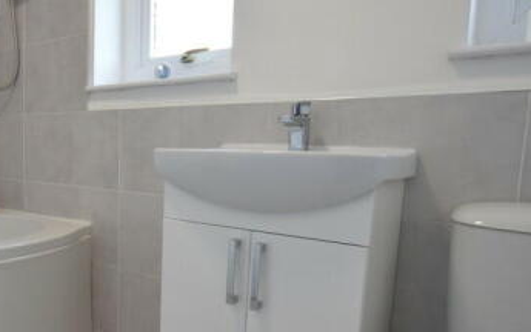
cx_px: 164
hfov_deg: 62.5
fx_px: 420
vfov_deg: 42.8
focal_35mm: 29
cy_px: 213
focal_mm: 10
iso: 500
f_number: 3.5
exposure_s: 1/160
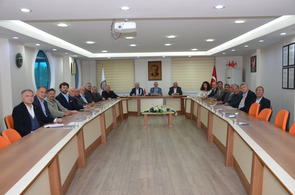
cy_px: 98
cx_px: 148
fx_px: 282
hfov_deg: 55.2
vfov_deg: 38.2
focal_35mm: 34
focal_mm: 23
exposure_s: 1/60
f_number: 4
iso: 450
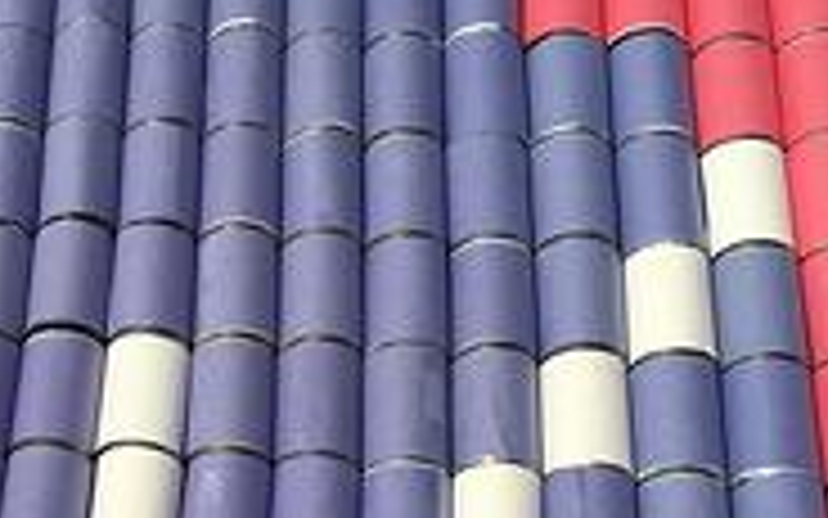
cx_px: 92
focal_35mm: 78
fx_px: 1760
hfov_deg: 25.7
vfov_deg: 16.4
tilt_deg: -64.5
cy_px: 523
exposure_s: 1/2404
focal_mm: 4.15
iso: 25
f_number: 2.2
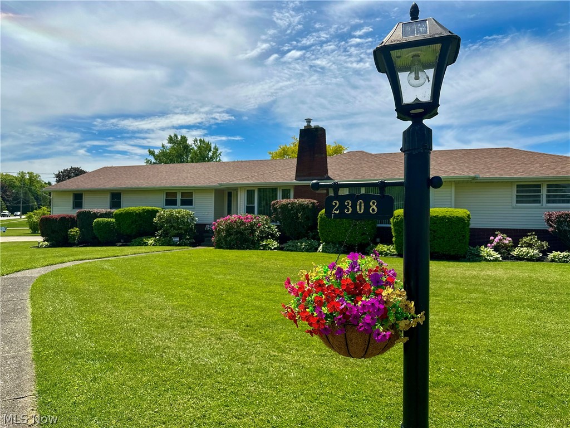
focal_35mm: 24
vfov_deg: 56.8
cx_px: 285
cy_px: 214
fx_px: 395
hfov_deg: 71.6
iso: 80
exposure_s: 1/7600
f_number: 1.8
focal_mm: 6.86
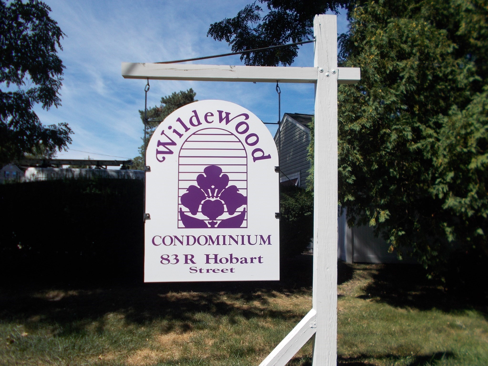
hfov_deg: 67.3
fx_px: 367
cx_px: 244
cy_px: 183
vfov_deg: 53.1
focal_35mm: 26
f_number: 8
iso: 80
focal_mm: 4.6
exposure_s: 1/200
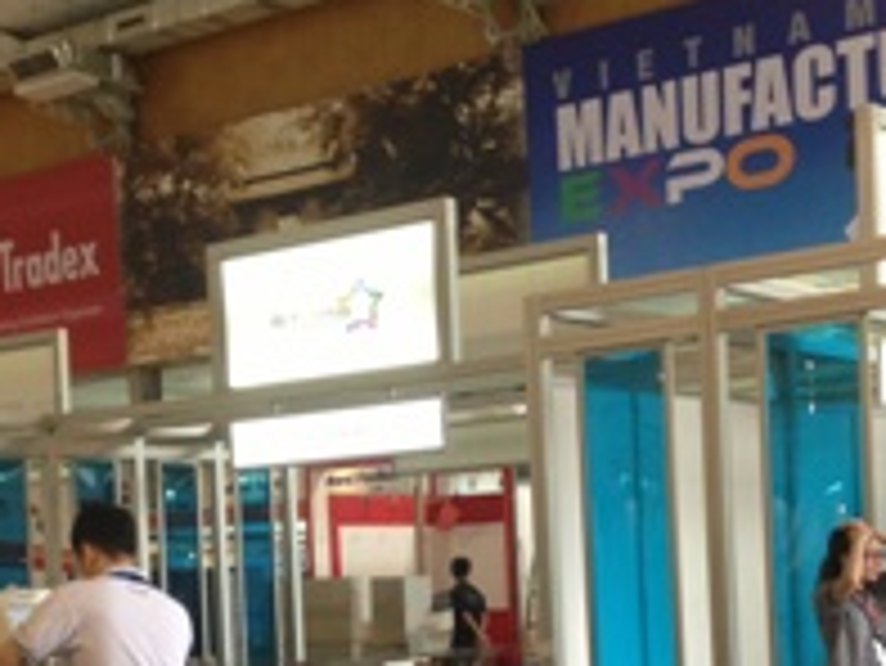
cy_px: 603
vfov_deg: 19.3
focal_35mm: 75
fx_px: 1921
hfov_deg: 25.9
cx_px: 378
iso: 100
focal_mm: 4.13
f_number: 2.4
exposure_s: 1/20
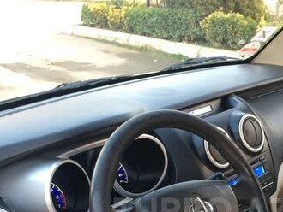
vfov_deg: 24.2
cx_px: 202
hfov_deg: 32.8
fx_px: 475
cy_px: 211
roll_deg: -0.6
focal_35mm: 58
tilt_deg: -23.5
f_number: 2.2
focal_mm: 4.15
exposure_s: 1/33
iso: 125
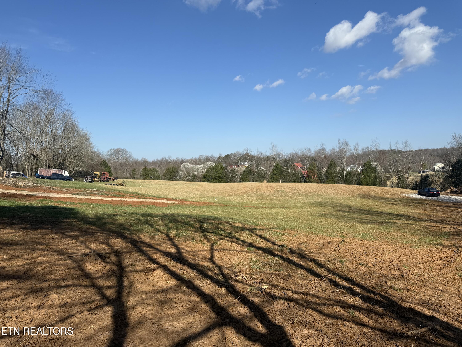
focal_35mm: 24
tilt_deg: +1.9
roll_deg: +1.4
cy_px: 174
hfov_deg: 71.6
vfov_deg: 56.8
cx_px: 231
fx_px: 320
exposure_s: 1/5714
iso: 80
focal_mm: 6.76
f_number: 1.78
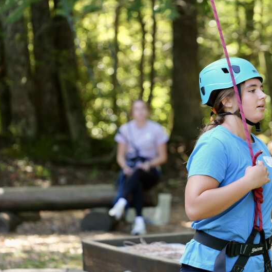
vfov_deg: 6.9
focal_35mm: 255
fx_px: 2267
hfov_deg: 6.9
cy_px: 136
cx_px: 174
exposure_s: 1/250
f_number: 5.6
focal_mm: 199
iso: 1250
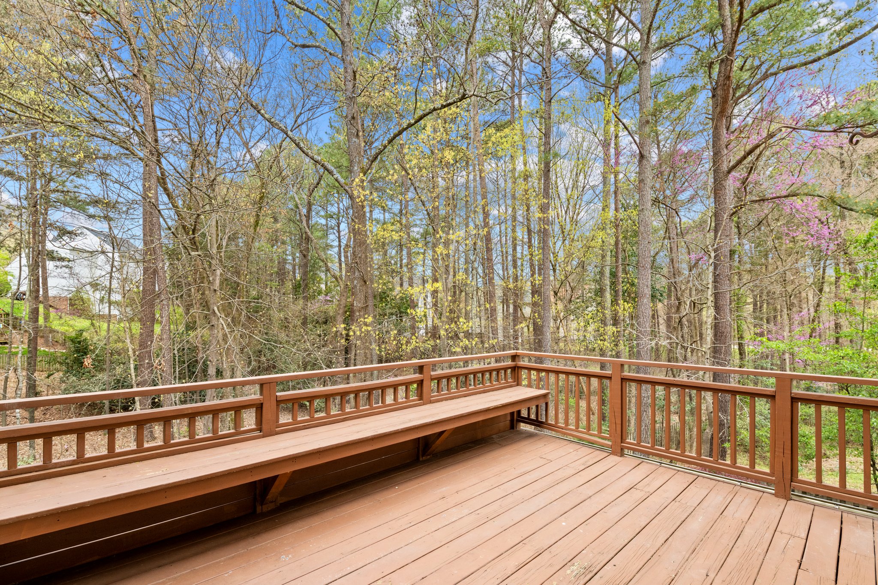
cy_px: 292
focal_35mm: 15
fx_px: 366
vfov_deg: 77.3
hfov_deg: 100.4
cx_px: 439
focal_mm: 15
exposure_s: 1/80
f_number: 7.1
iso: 400
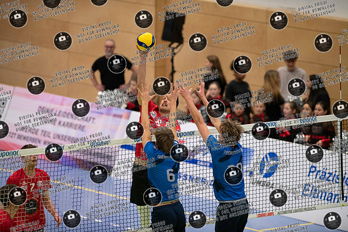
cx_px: 174
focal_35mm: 300
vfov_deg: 4.6
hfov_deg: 6.9
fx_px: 2901
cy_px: 116
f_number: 3.2
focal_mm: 300
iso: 2200
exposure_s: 1/1000
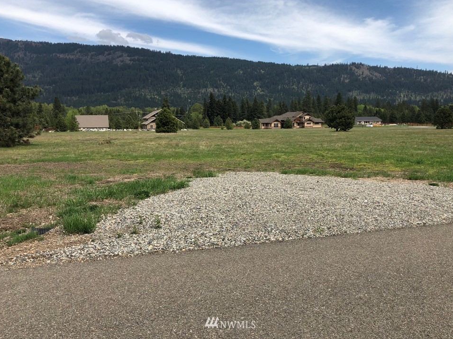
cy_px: 159
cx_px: 231
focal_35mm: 30
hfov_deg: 60.0
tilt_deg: -5.2
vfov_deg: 46.8
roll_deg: +1.9
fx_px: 393
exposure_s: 1/1715
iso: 20
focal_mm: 3.99
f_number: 1.8
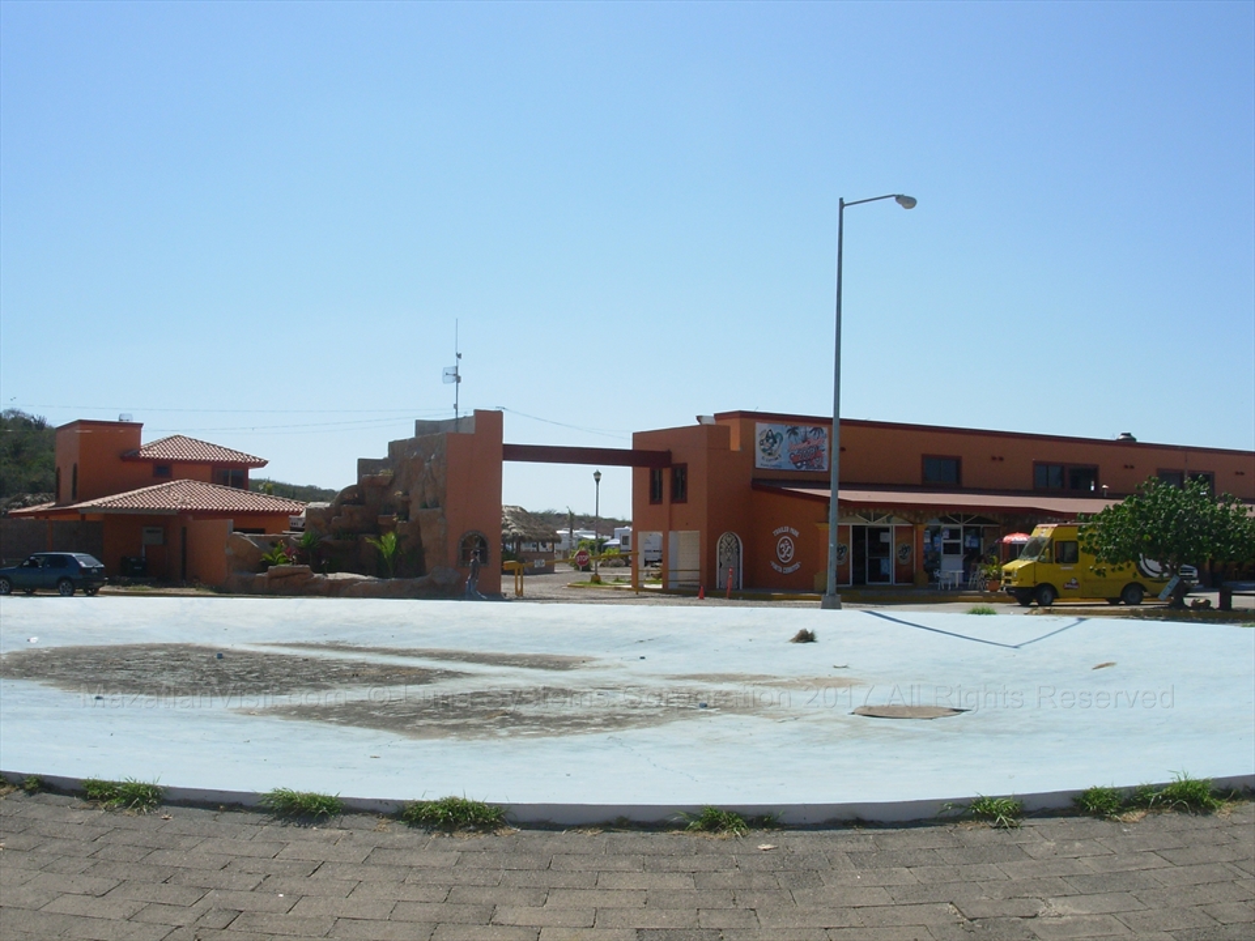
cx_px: 628
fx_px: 1378
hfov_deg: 49.0
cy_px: 470
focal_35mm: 38
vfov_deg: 37.7
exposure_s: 1/745
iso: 50
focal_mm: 6.3
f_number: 4.9
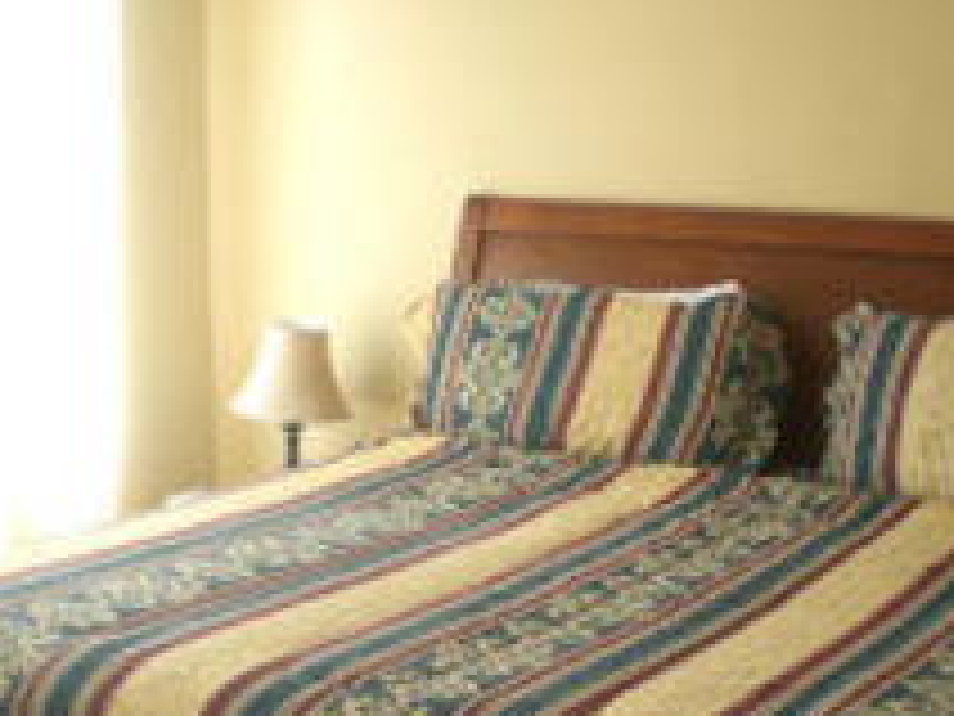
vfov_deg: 22.0
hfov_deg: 29.1
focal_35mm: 66
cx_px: 680
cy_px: 576
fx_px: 1819
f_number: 3.1
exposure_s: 1/60
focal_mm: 6.3
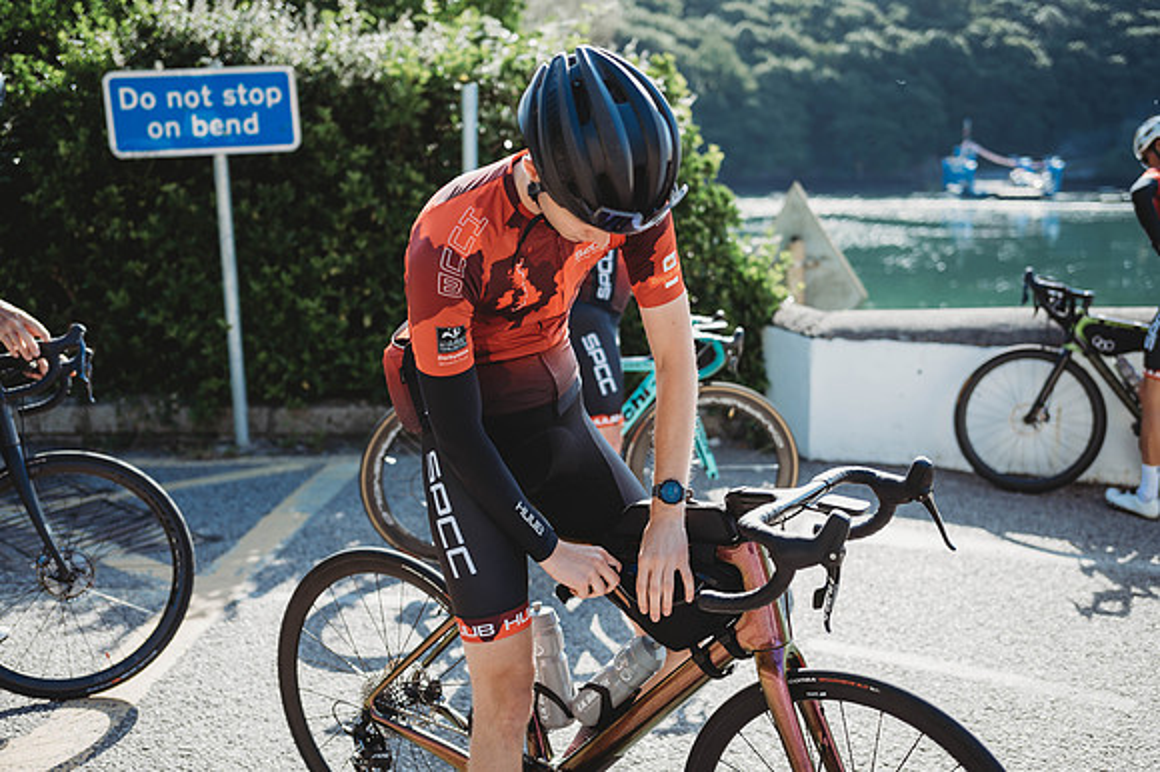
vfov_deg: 33.4
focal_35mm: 40
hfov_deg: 48.5
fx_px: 1288
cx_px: 580
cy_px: 386
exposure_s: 1/500
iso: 100
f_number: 2.5
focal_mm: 40
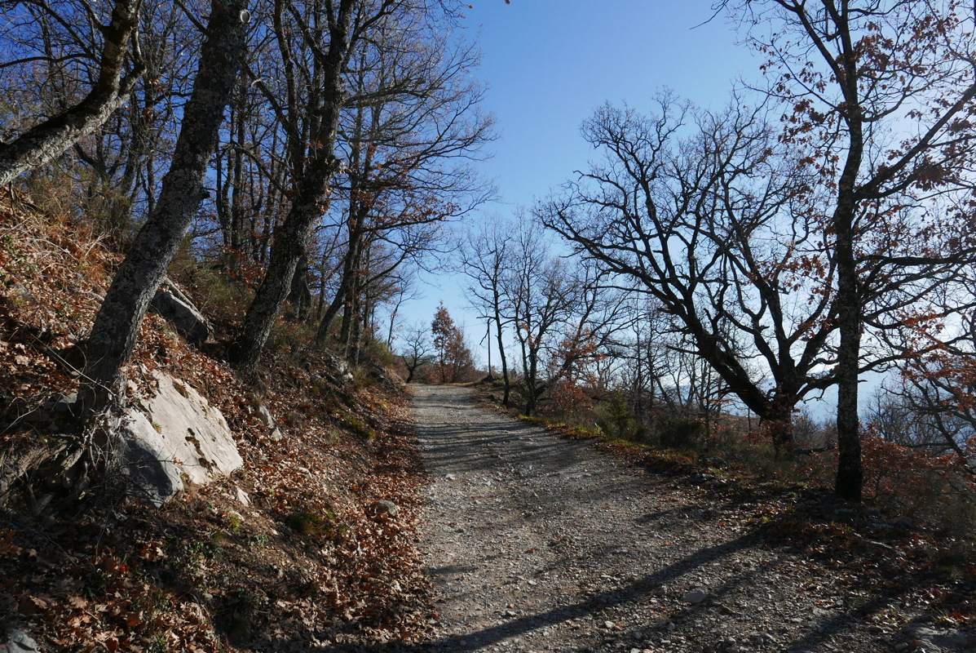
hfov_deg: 73.7
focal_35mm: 24
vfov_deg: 53.2
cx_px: 488
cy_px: 326
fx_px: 651
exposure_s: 1/640
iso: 200
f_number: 5.6
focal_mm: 10.9
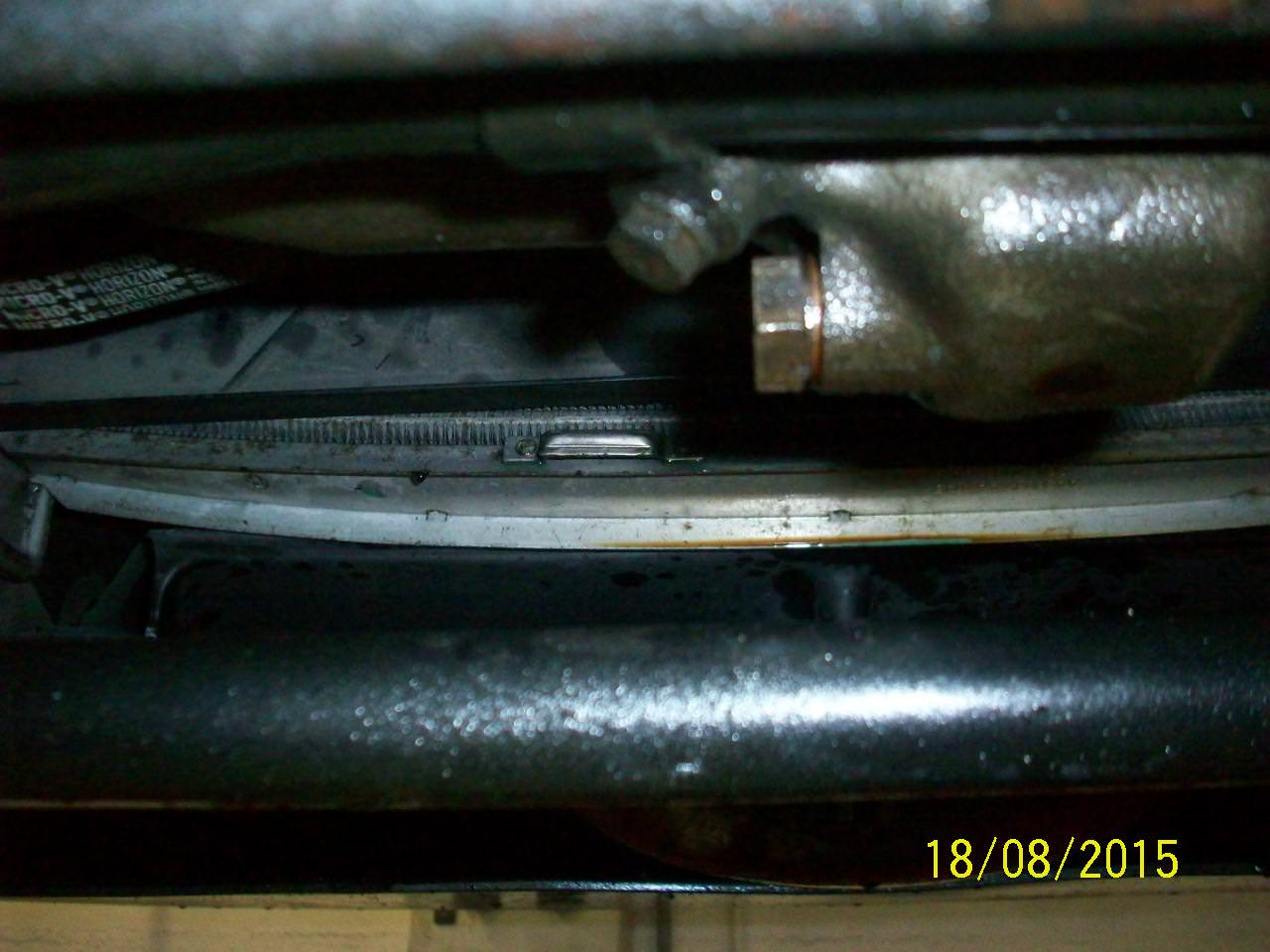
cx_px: 635
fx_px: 1357
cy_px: 476
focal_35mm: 37
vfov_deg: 38.7
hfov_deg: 50.1
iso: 400
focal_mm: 6.2
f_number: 2.8
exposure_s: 1/128
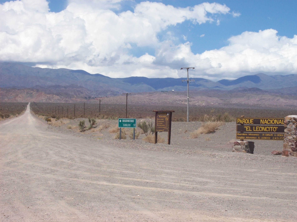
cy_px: 111
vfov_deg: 13.7
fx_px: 926
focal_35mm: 108
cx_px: 148
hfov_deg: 18.2
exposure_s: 1/332
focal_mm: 18
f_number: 8.5
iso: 80
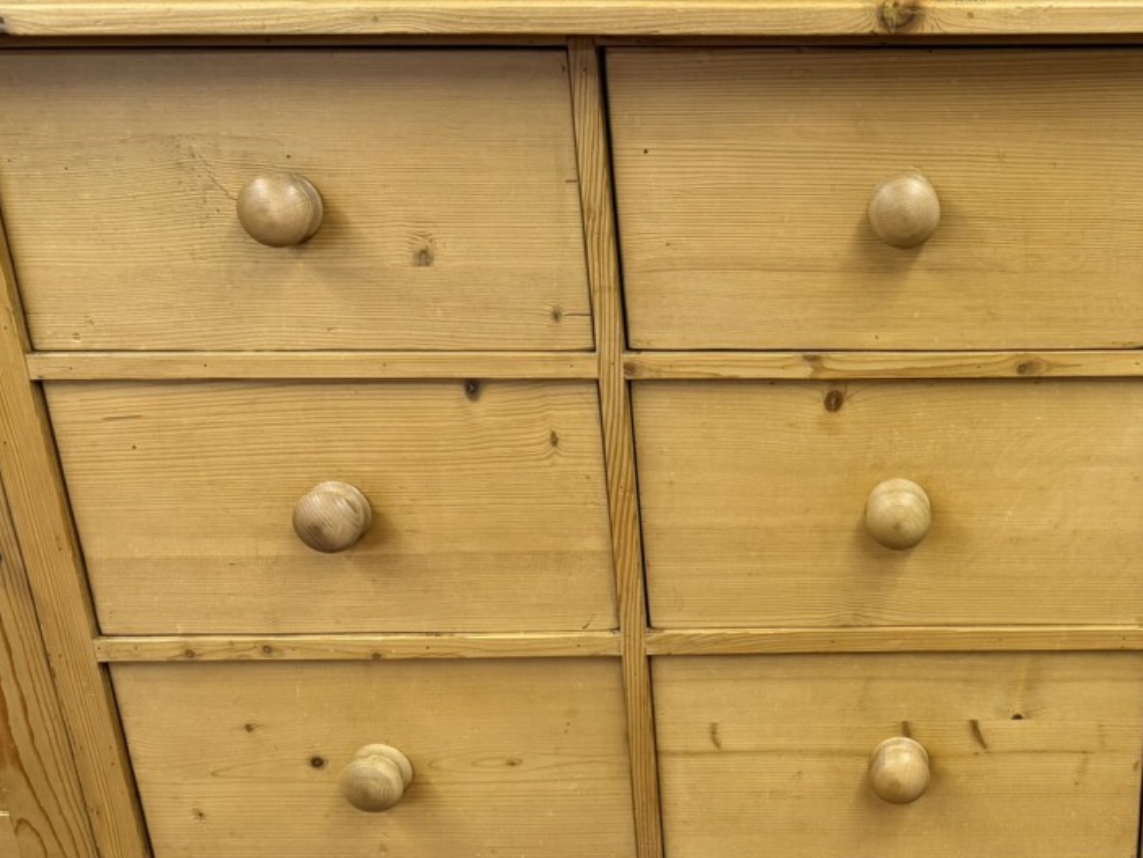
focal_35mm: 41
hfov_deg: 43.7
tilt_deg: -23.2
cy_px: 536
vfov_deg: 35.0
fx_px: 1354
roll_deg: +0.4
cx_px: 904
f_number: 1.78
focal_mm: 6.76
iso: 250
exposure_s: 1/50
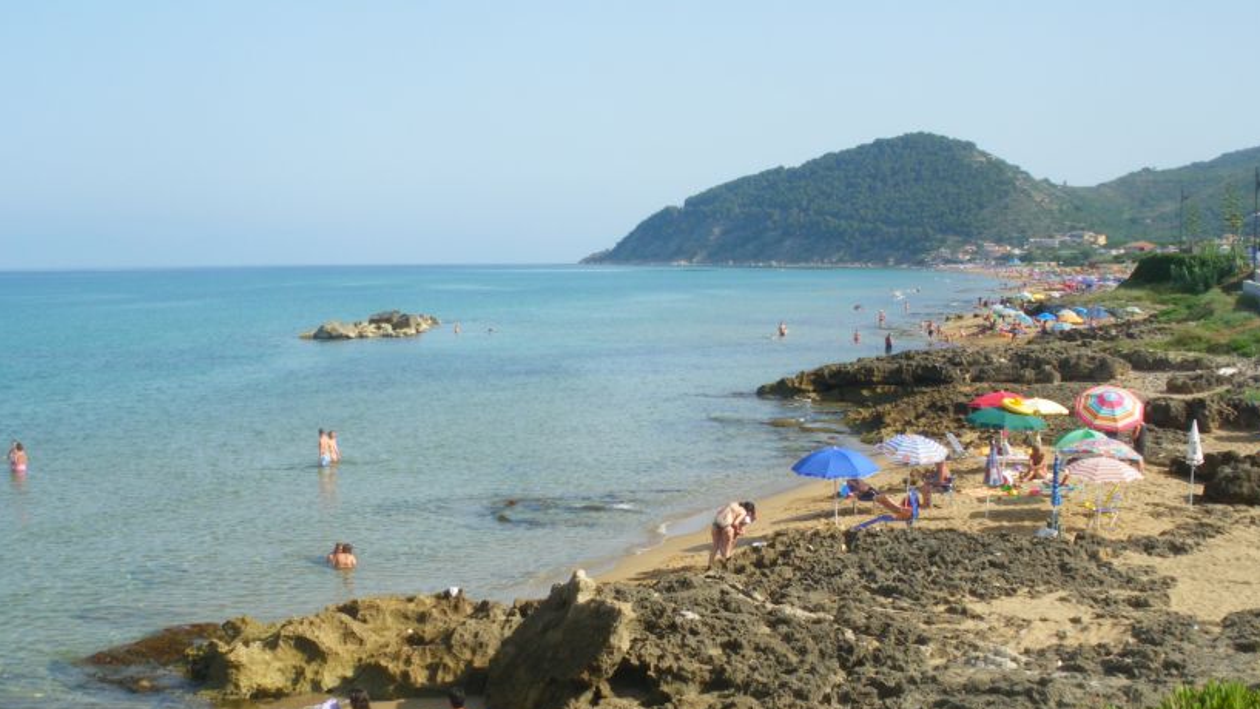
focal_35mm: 48
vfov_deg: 24.9
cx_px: 546
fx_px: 1604
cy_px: 442
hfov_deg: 42.8
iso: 64
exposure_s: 1/200
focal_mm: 6.3
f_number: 5.4
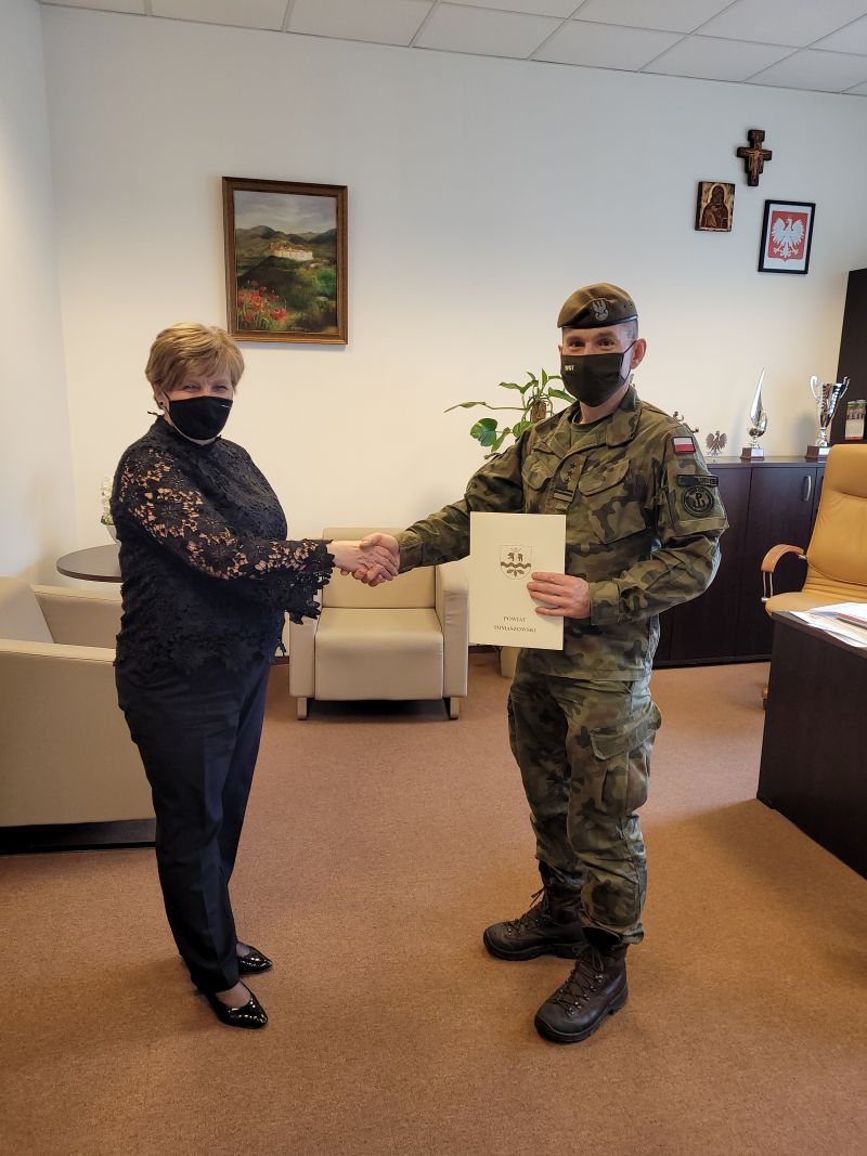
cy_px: 578
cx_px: 434
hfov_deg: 53.1
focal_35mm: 26
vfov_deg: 67.3
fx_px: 868
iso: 100
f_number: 1.8
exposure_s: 1/50
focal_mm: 5.4
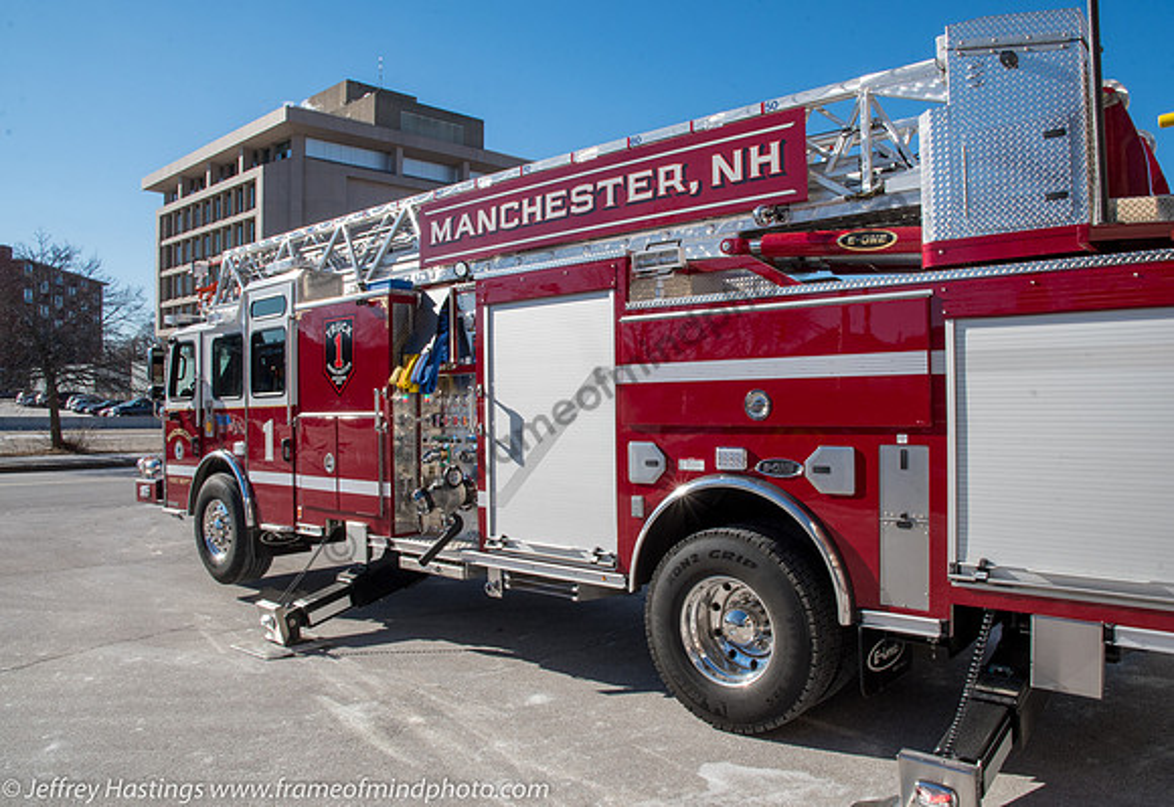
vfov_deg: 52.2
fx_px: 824
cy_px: 395
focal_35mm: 25
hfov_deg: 70.9
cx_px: 618
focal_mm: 16
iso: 250
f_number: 22
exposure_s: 1/160
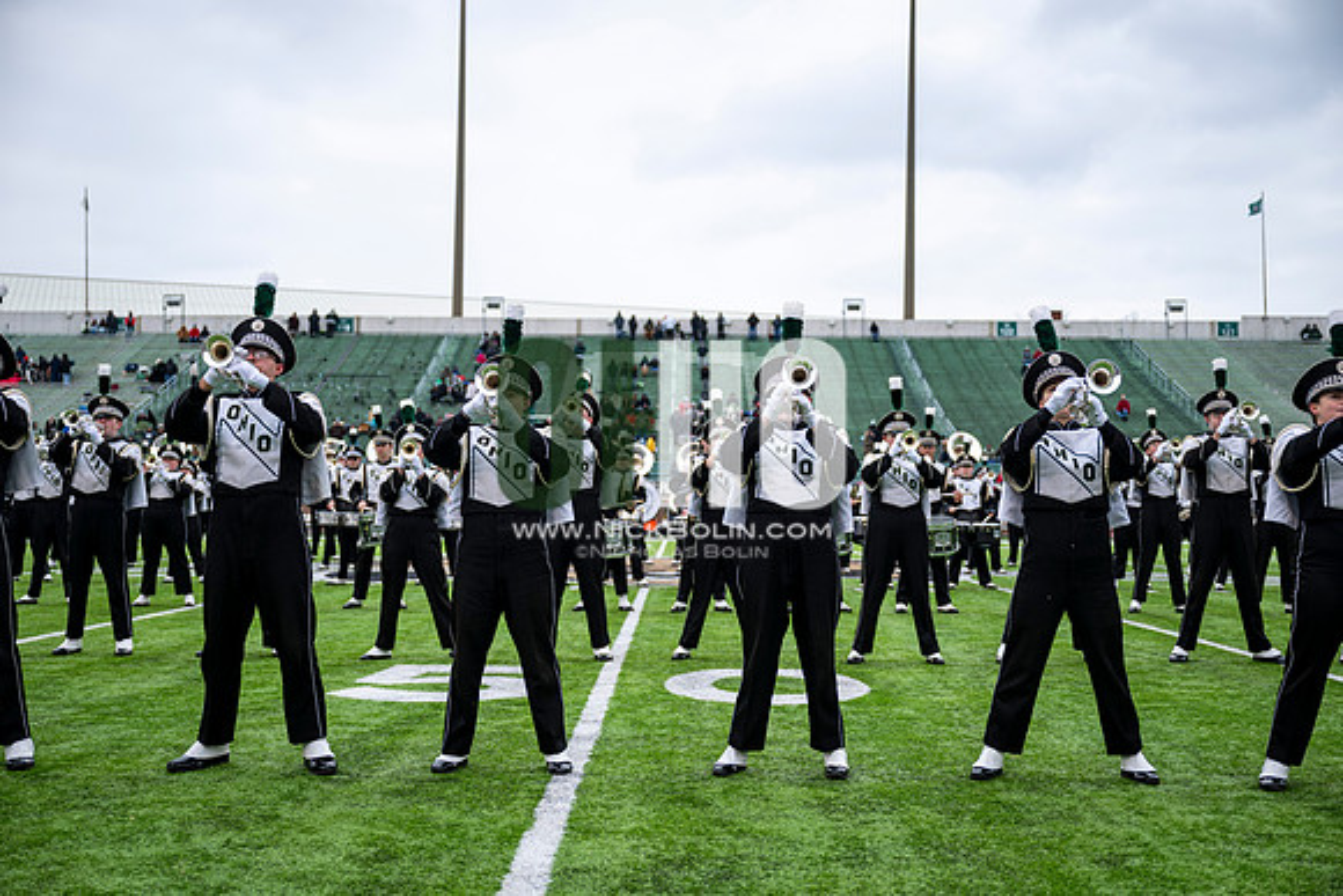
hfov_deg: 47.4
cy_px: 448
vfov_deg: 32.6
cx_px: 672
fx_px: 1530
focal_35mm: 41
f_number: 2.8
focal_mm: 41
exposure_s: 1/500
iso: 100
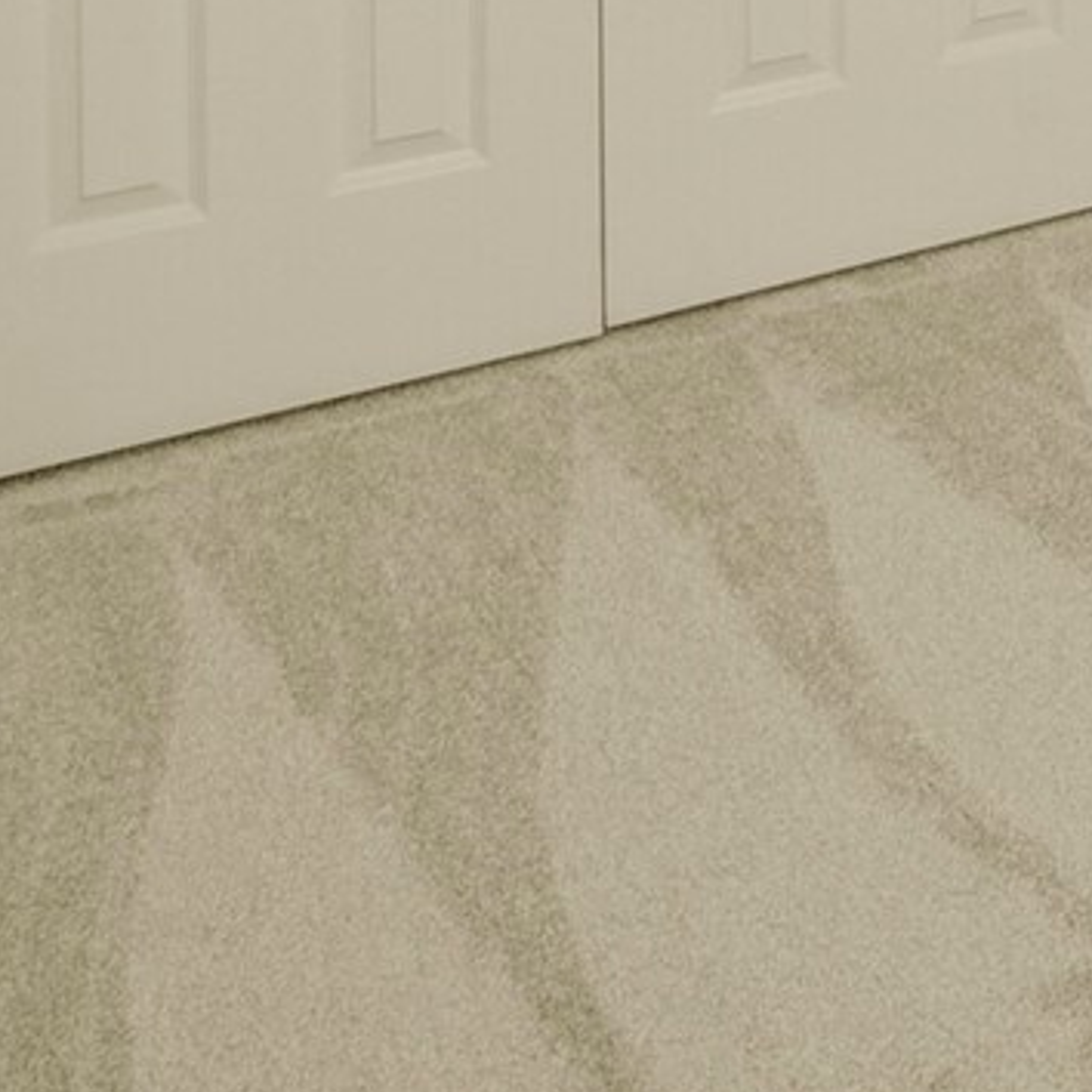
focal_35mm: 73
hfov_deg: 18.7
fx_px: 2605
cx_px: 1931
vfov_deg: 18.8
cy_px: -827
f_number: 11
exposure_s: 1/25
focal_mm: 14
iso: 500
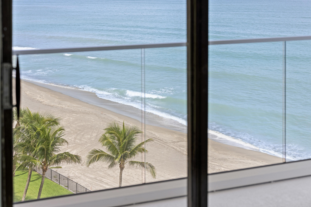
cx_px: 165
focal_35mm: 60
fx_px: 518
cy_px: 90
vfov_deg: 22.6
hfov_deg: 33.4
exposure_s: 1/80
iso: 64
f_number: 3.5
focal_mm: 50
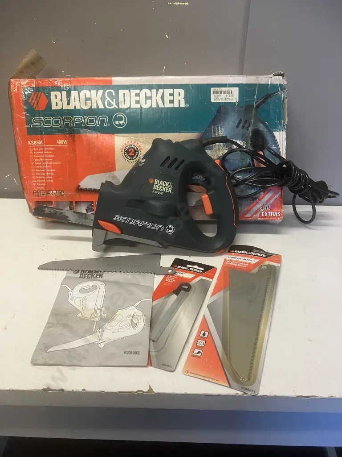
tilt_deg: -28.5
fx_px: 369
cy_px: 228
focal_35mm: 28
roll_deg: -1.2
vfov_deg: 63.4
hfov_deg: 49.7
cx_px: 171
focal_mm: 3.99
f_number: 1.8
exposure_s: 1/50
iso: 64
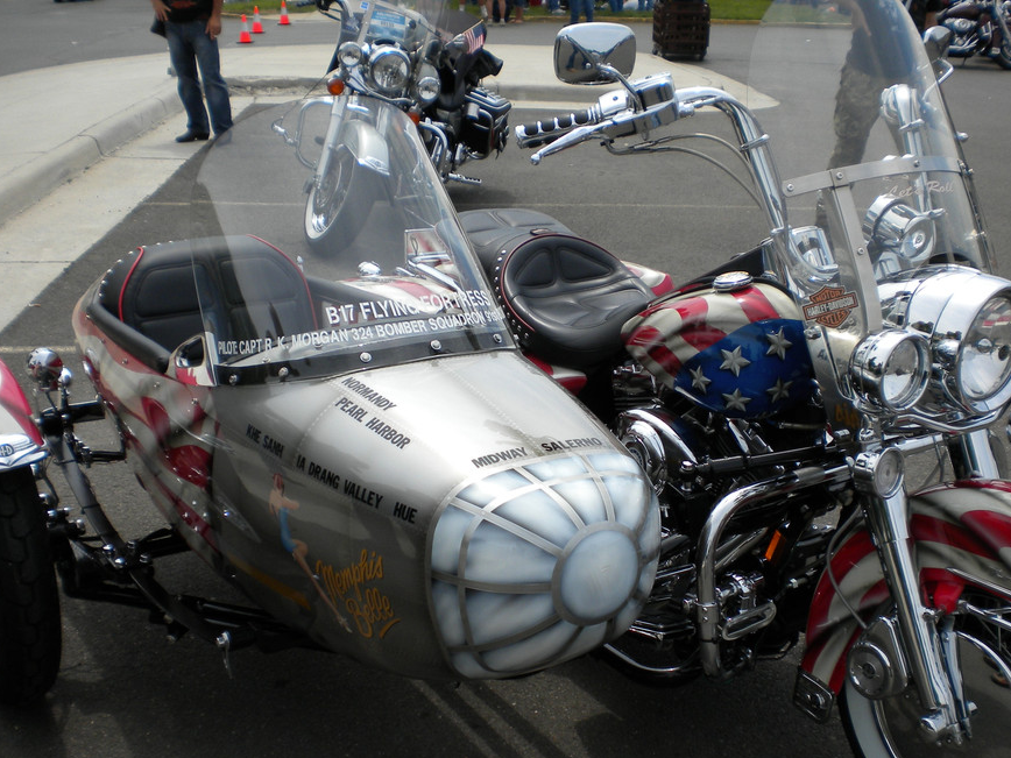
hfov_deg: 43.8
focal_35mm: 43
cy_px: 438
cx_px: 541
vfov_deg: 33.5
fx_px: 1256
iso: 80
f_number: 4.6
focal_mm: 6.3
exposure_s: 1/712
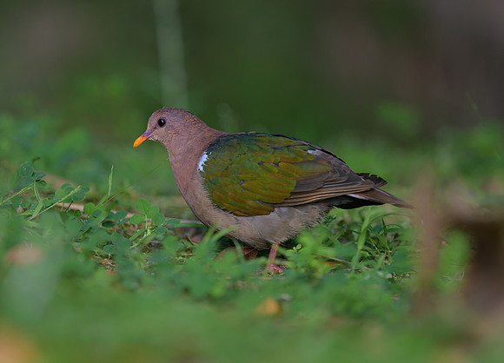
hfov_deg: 3.4
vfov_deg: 2.4
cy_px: 140
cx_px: 234
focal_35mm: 592
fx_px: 8503
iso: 450
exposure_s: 1/400
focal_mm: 400
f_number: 2.8
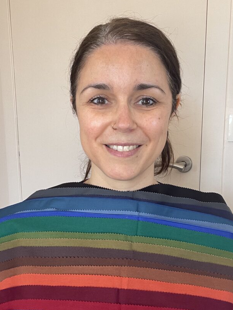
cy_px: 182
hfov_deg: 37.7
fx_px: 341
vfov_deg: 48.8
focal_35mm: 38
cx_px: 115
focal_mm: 2.71
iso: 100
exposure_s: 1/79
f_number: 2.2
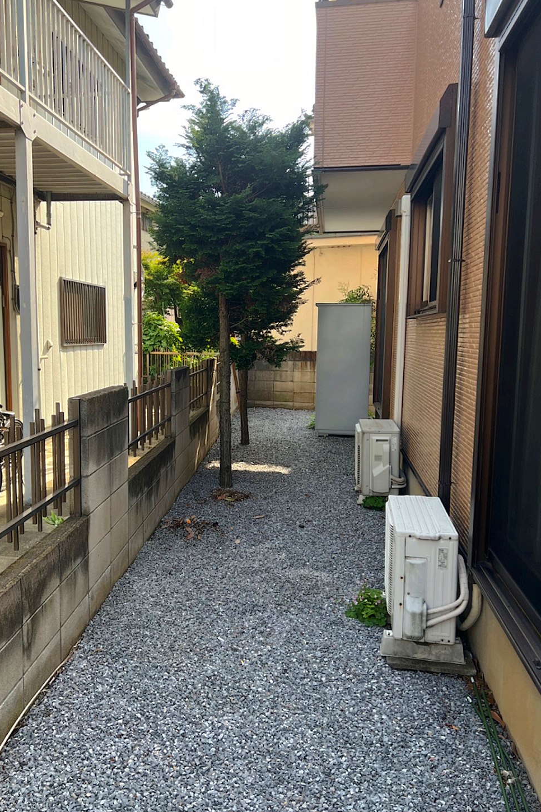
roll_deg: -1.1
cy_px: 406
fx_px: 631
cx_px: 232
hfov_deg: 46.3
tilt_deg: -6.2
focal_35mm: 28
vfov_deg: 65.5
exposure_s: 1/709
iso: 50
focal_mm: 5.7
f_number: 1.5
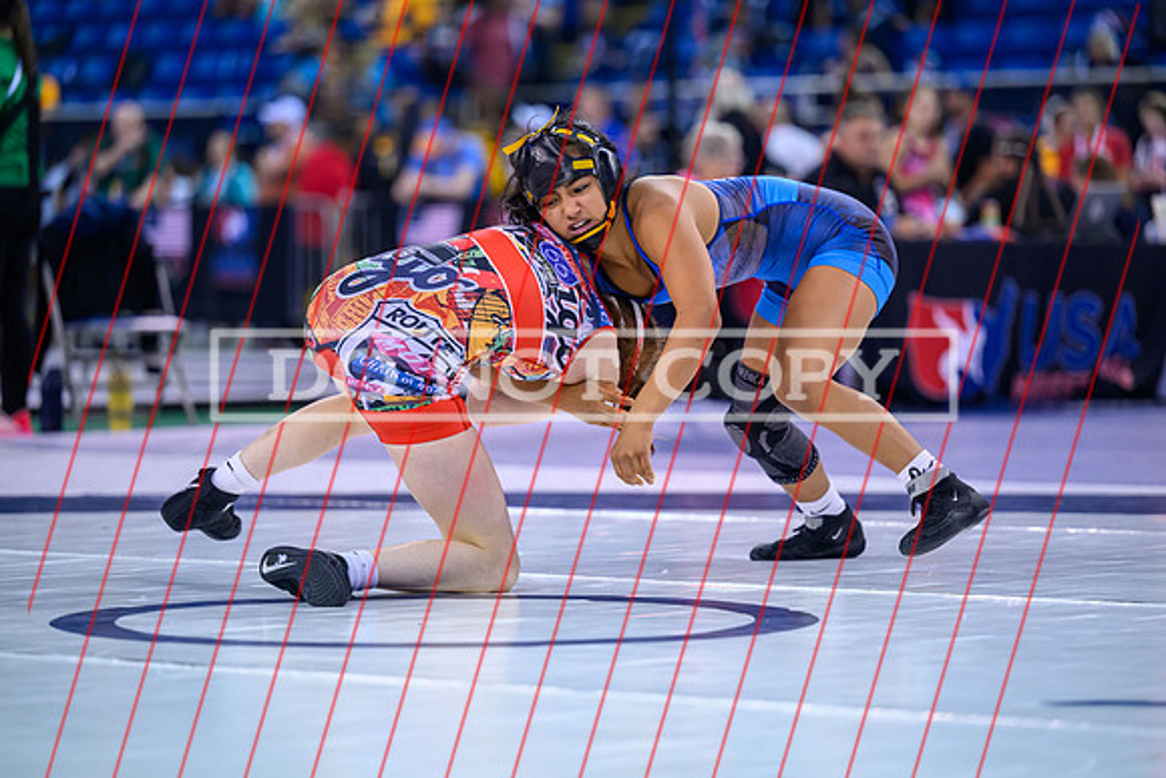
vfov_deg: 9.5
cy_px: 389
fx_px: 4697
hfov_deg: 14.2
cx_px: 583
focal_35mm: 145
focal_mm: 145
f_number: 2.8
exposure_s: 1/800
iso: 2000
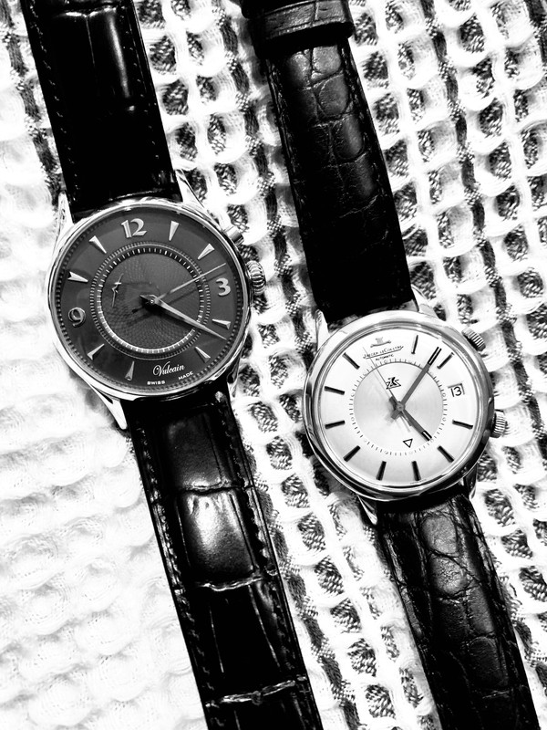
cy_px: 365
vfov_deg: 67.3
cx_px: 274
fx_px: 548
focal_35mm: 26
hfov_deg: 53.1
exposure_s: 1/33
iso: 320
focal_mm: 4.25
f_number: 1.8
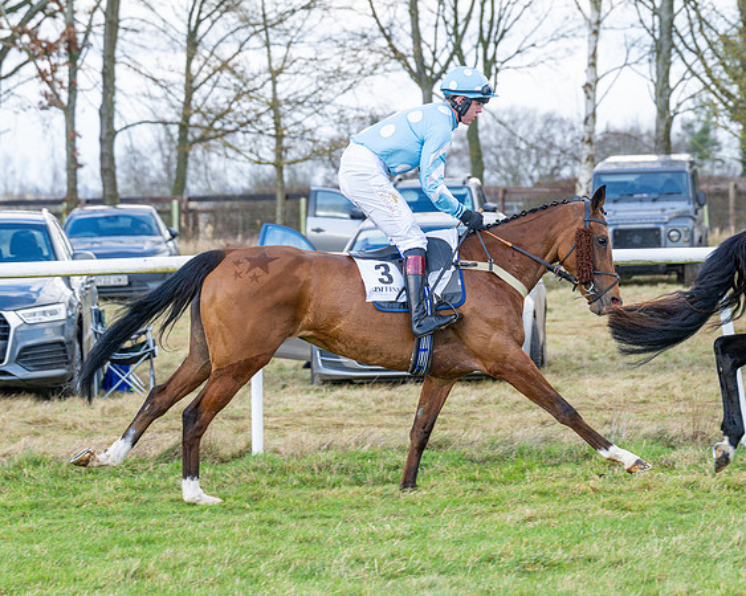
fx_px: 3944
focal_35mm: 179
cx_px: 437
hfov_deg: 10.8
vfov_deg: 8.6
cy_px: 290
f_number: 4
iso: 500
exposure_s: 1/1000
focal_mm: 103
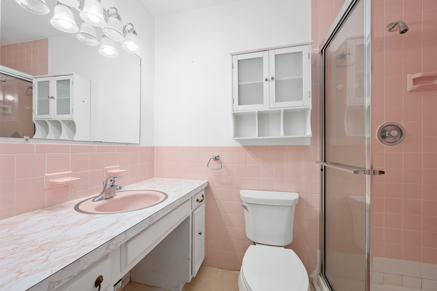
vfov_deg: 81.2
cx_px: 218
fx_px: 170
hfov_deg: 104.3
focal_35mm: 14
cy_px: 146
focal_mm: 14
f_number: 8
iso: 250
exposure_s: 1/3
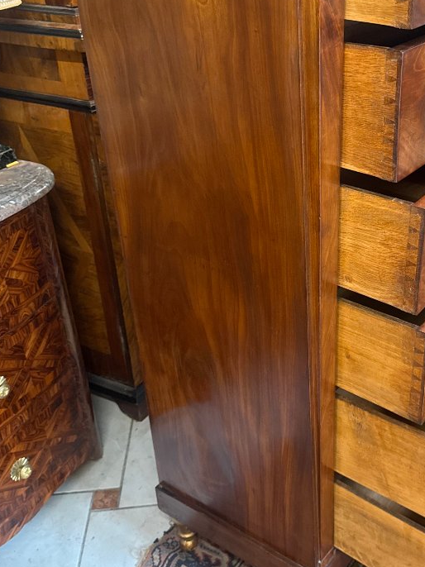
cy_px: 246
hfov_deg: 33.6
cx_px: 320
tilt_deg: -29.0
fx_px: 688
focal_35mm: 42
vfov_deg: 44.7
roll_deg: +1.4
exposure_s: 1/50
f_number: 1.78
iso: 400
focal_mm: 6.76
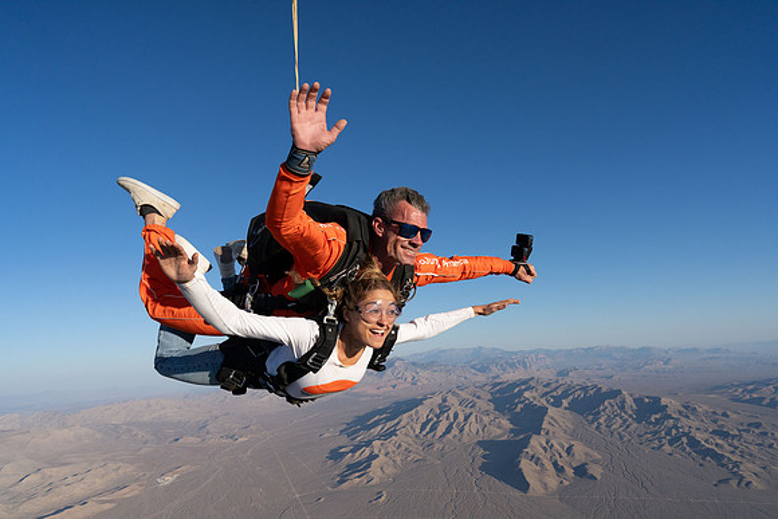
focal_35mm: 24
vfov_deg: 53.2
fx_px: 519
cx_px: 389
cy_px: 260
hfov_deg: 73.7
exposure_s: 1/2000
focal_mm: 24
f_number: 9
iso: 800
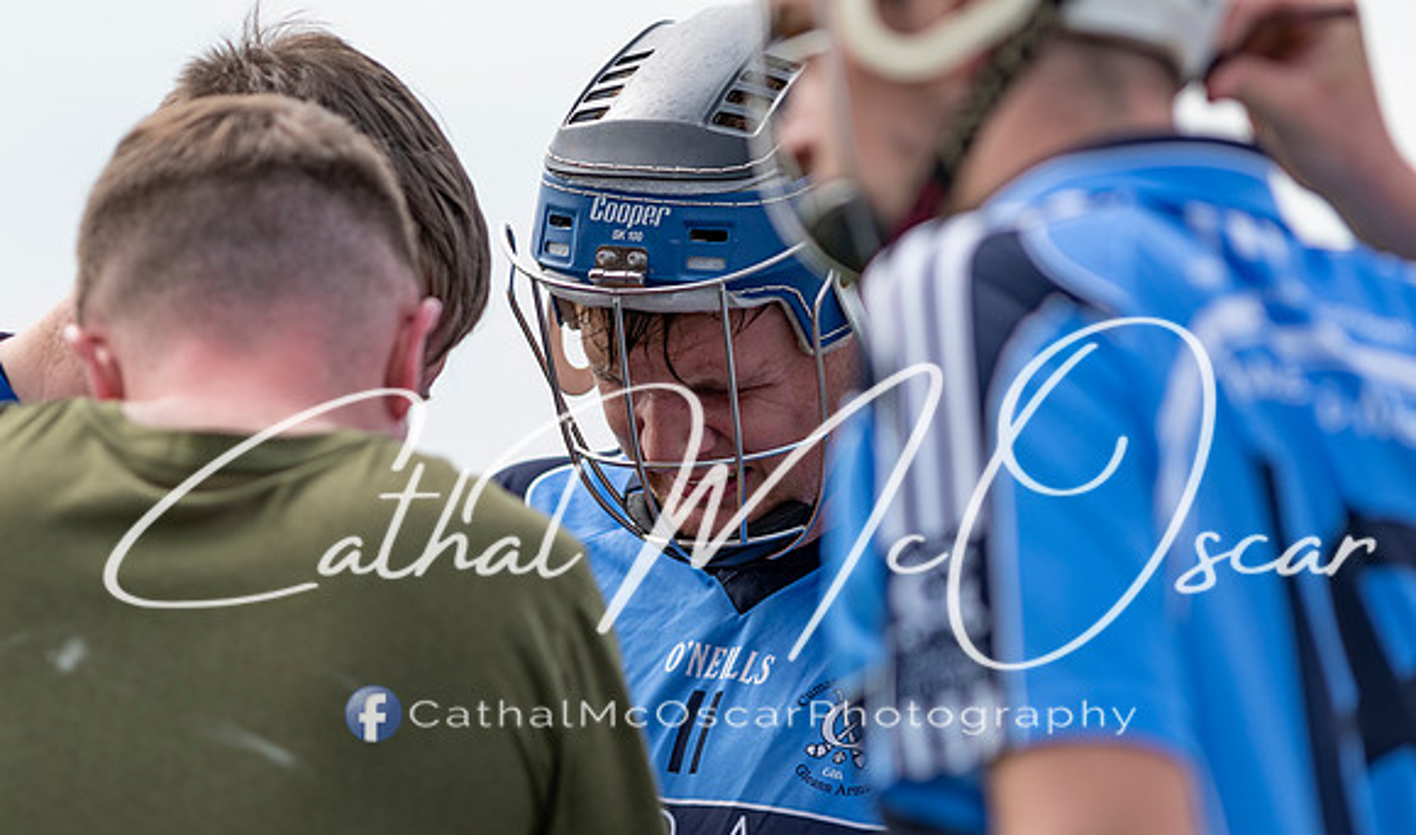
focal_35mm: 505
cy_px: 511
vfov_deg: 2.5
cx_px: 649
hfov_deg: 4.2
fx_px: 19175
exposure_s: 1/1600
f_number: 2.8
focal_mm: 300
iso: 100
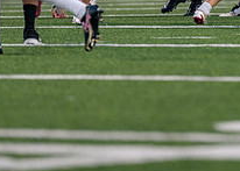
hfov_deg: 3.2
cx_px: 287
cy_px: -27
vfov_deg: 2.3
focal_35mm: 634
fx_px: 4320
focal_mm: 200
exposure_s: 1/1250
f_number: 2.8
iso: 2000
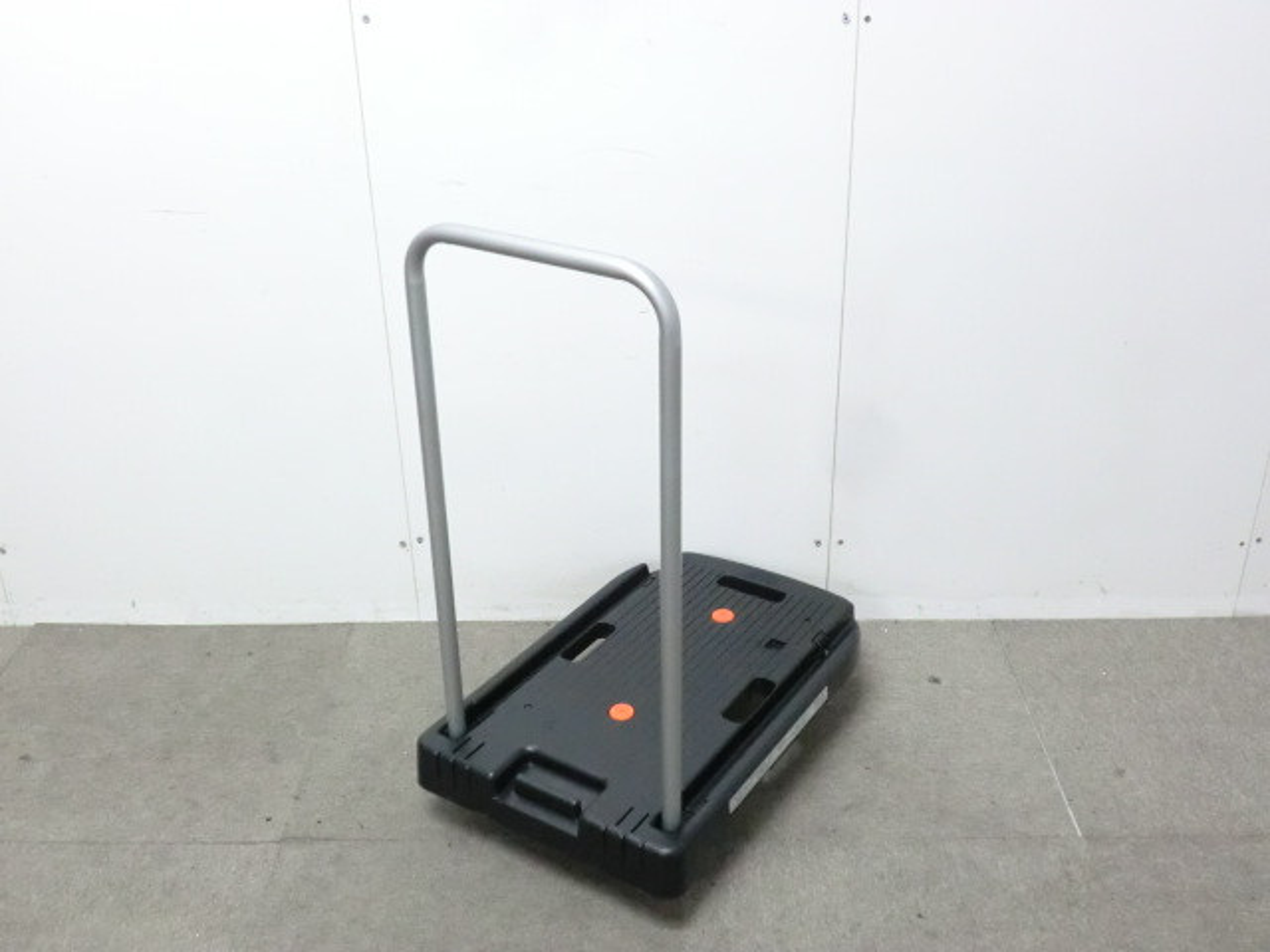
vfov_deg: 37.7
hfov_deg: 49.0
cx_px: 635
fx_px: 1394
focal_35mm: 38
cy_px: 476
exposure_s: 1/30
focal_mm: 6.9
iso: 800
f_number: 3.9
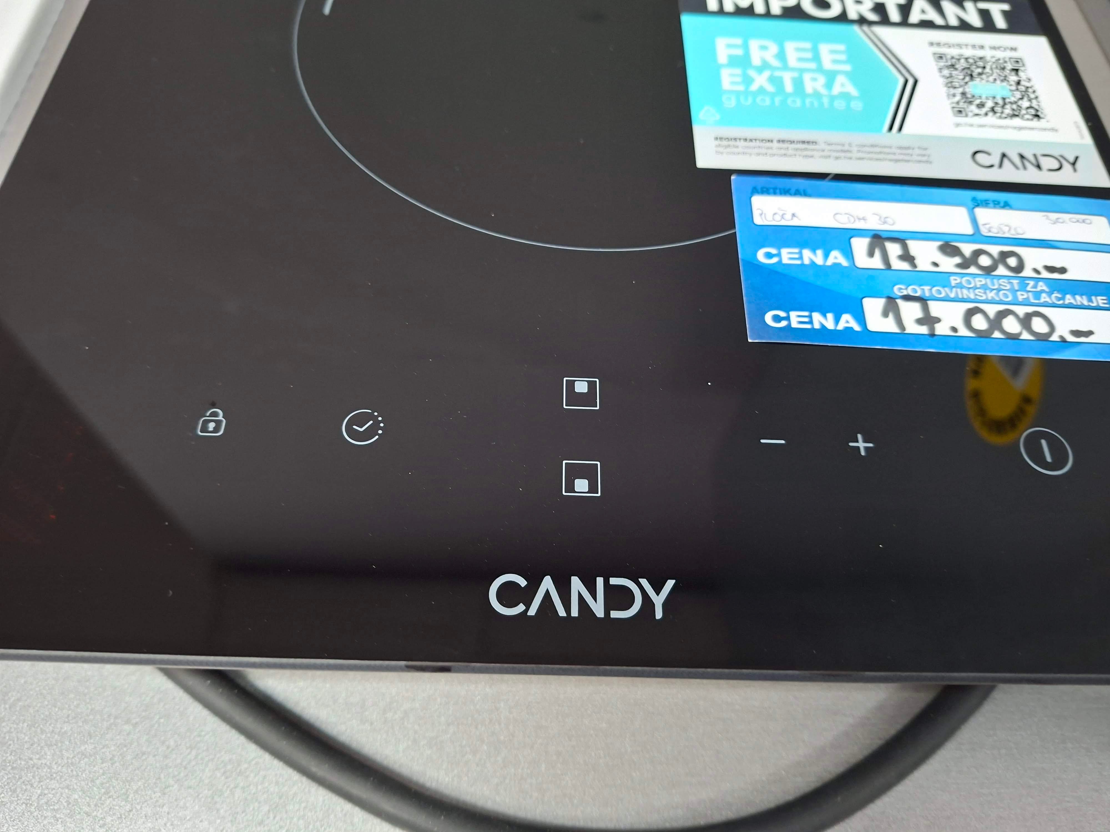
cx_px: 555
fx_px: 738
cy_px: 416
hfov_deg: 73.9
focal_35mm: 23
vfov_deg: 58.9
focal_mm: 5.54
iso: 400
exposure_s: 1/25
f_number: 1.8
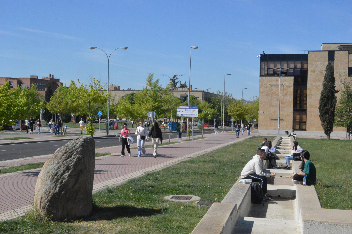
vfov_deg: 26.4
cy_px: 117
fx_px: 498
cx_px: 176
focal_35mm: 51
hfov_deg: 38.9
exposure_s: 1/1600
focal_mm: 34
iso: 3200
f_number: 20
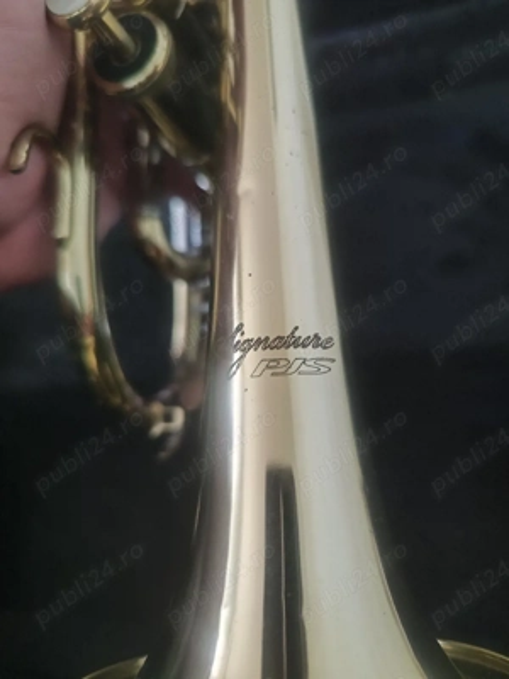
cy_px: 340
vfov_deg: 73.9
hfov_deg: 58.9
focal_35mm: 23
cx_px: 254
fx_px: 451
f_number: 1.69
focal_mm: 7.01
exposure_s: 1/33.3
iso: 3950
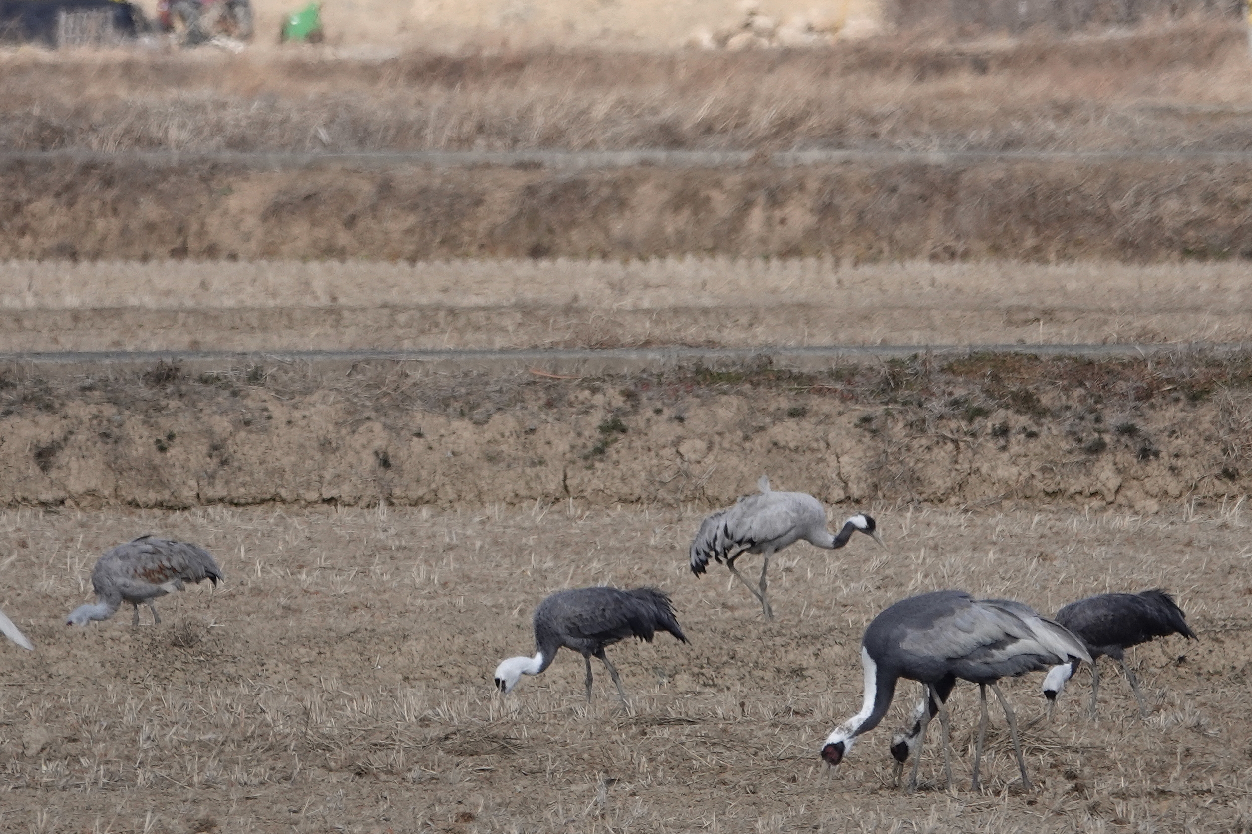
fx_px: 20865
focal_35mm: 600
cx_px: 626
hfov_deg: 3.4
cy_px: 417
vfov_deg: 2.3
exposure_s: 1/640
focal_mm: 220
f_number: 4
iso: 100
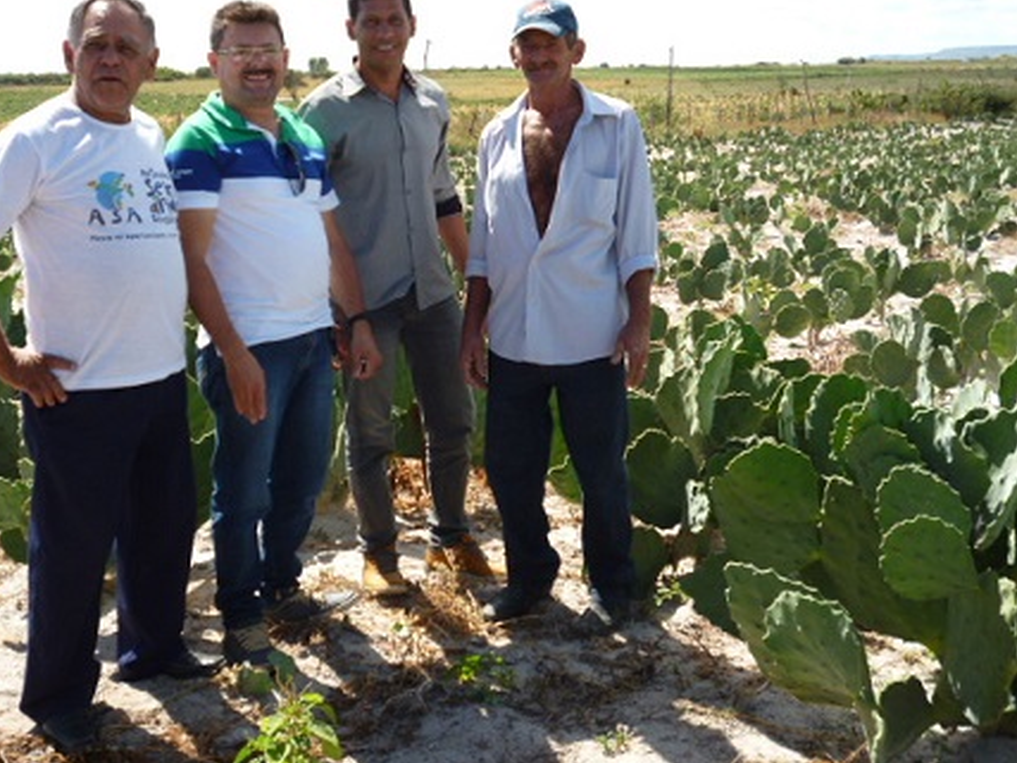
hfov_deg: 39.7
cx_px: 488
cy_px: 321
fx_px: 1410
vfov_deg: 30.2
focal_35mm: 48
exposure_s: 1/400
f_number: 3.7
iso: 100
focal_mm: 7.3
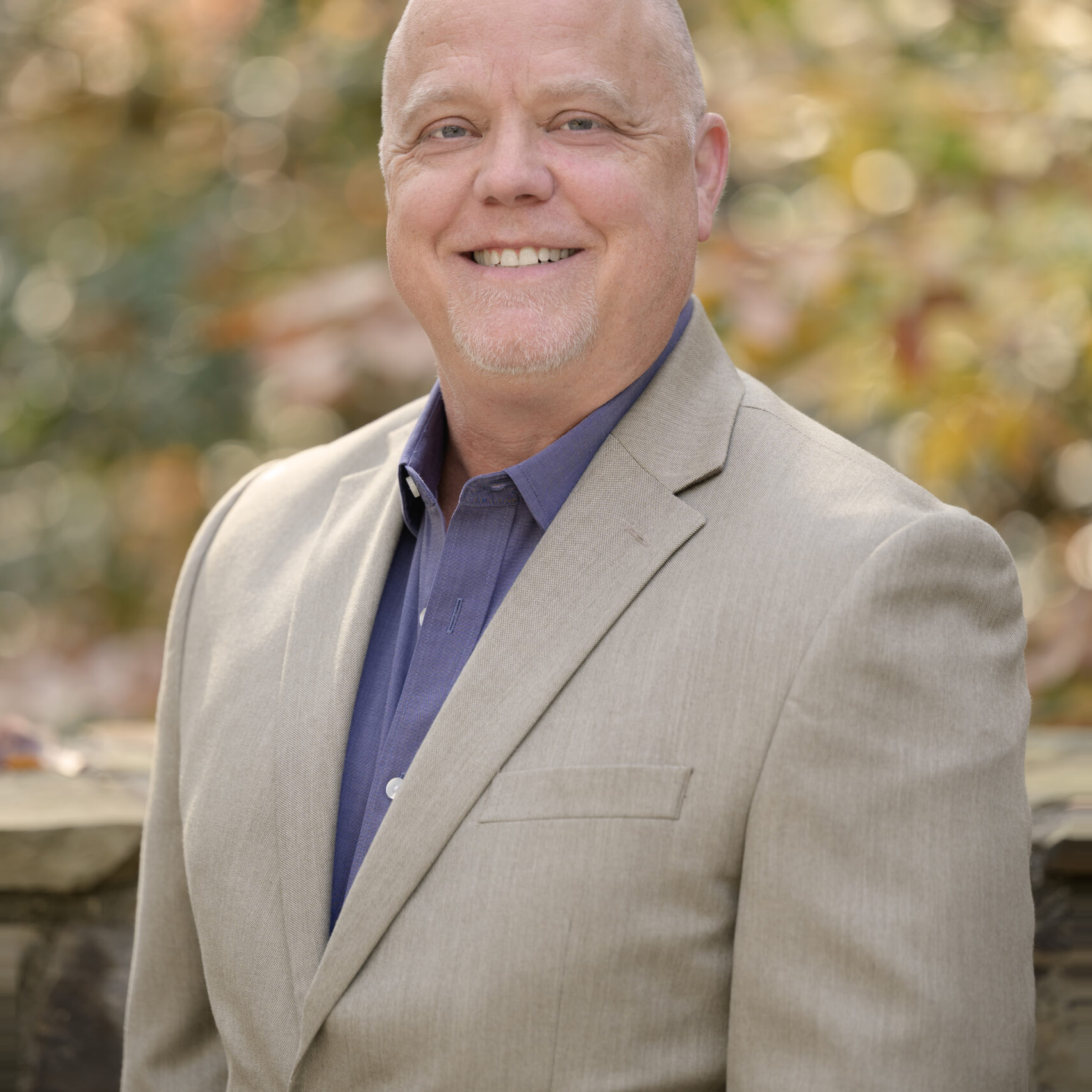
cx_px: 546
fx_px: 5925
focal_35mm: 166
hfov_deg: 10.5
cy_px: 545
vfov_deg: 10.5
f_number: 2.8
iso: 100
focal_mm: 130
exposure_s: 1/200
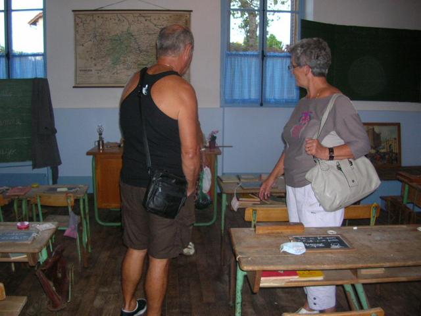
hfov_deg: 52.6
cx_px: 210
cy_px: 158
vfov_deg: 40.7
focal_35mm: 35
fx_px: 426
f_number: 2.8
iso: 122
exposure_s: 1/60.1
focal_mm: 5.8
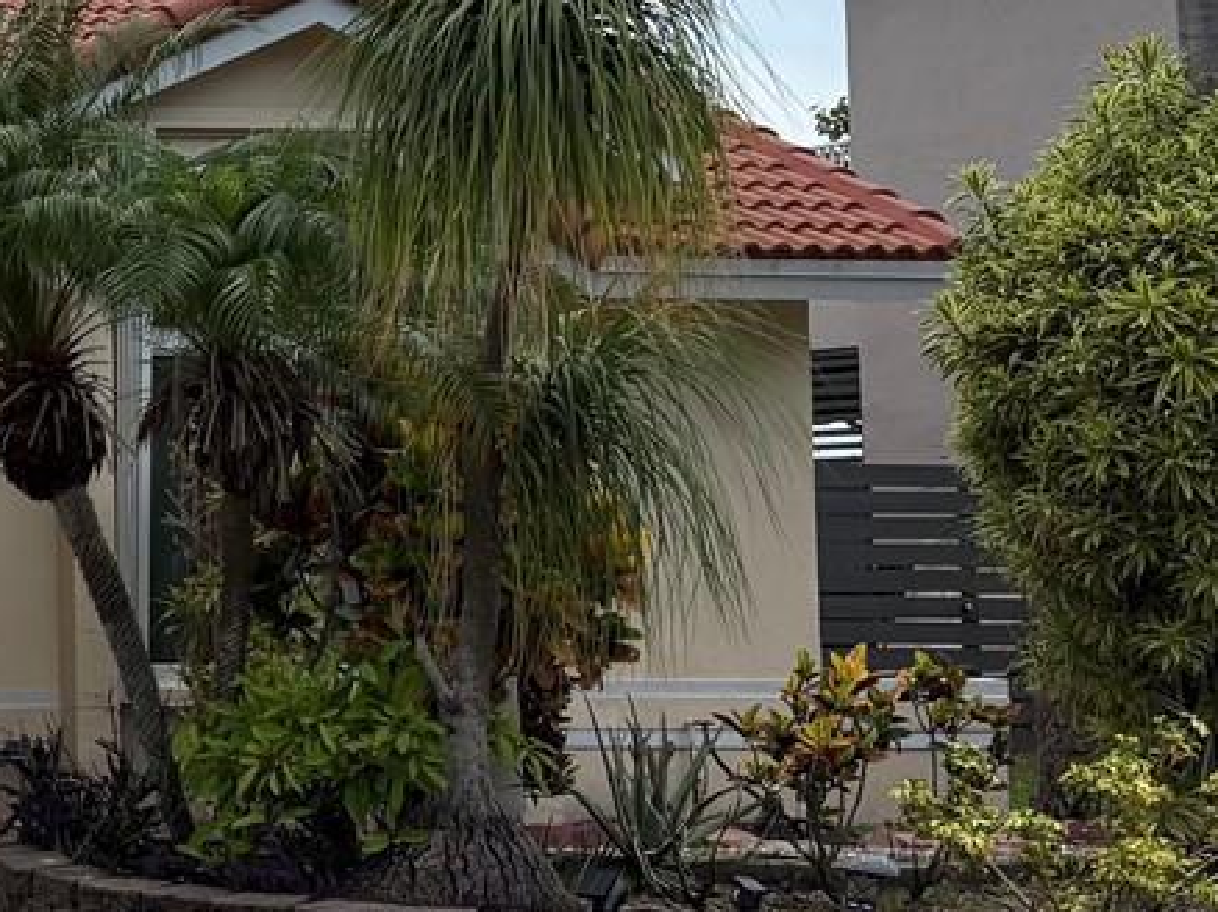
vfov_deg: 15.5
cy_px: 267
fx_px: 3341
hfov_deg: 17.9
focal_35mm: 95
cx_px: -729
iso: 50
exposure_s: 1/4065
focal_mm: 5.96
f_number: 1.6
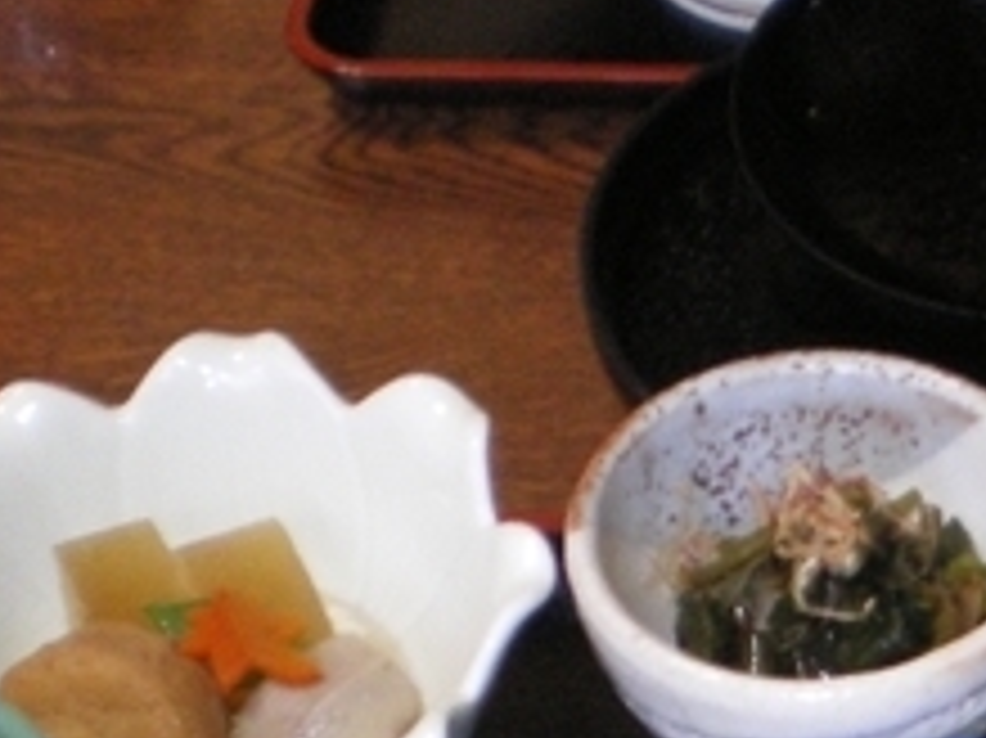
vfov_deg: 12.8
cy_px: 990
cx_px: 1031
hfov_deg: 17.3
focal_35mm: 111
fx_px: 3160
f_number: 3.1
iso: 400
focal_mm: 6.3
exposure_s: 1/30
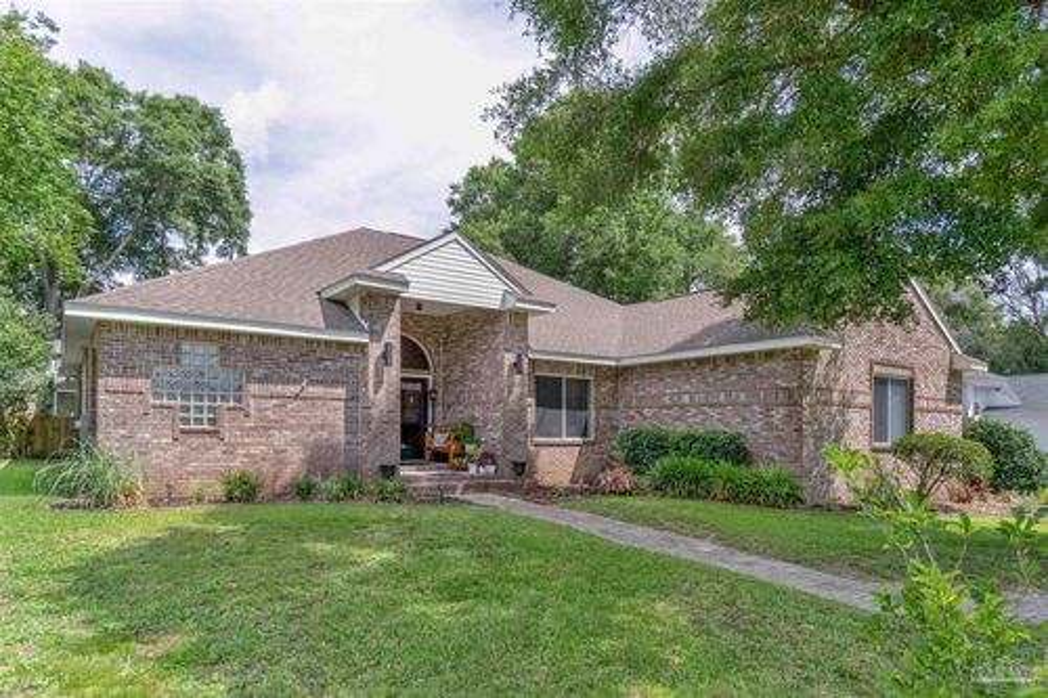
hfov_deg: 81.2
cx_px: 524
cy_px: 349
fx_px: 611
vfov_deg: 59.5
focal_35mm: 21
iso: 100
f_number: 6.3
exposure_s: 1/640
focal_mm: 14
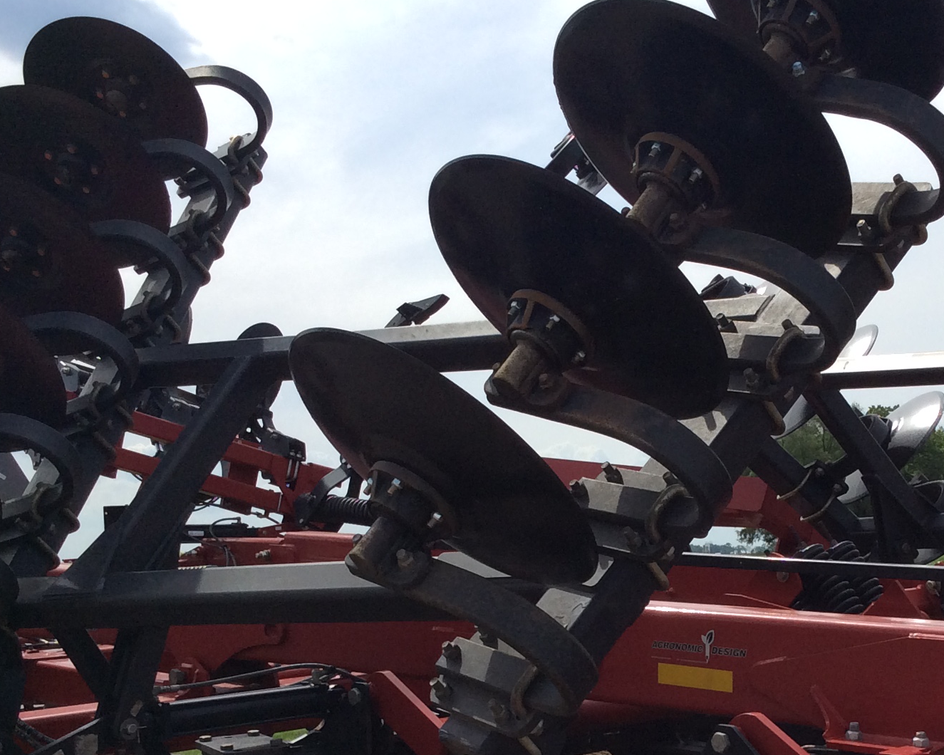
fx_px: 1704
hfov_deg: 30.7
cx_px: 651
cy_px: 577
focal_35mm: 61
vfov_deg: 24.7
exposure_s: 1/1972
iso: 32
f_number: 2.4
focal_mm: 3.3
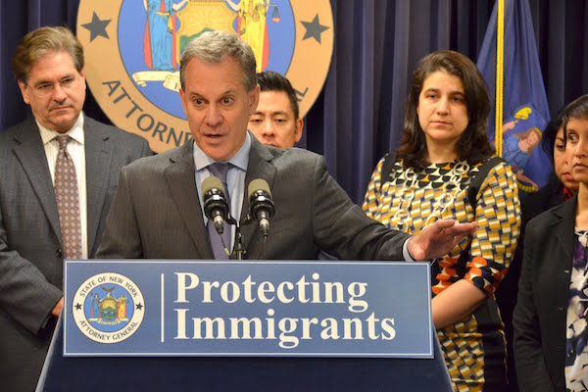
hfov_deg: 17.1
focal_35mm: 120
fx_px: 1960
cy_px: 196
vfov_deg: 11.4
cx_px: 294
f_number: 5
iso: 1400
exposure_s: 1/100
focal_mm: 80
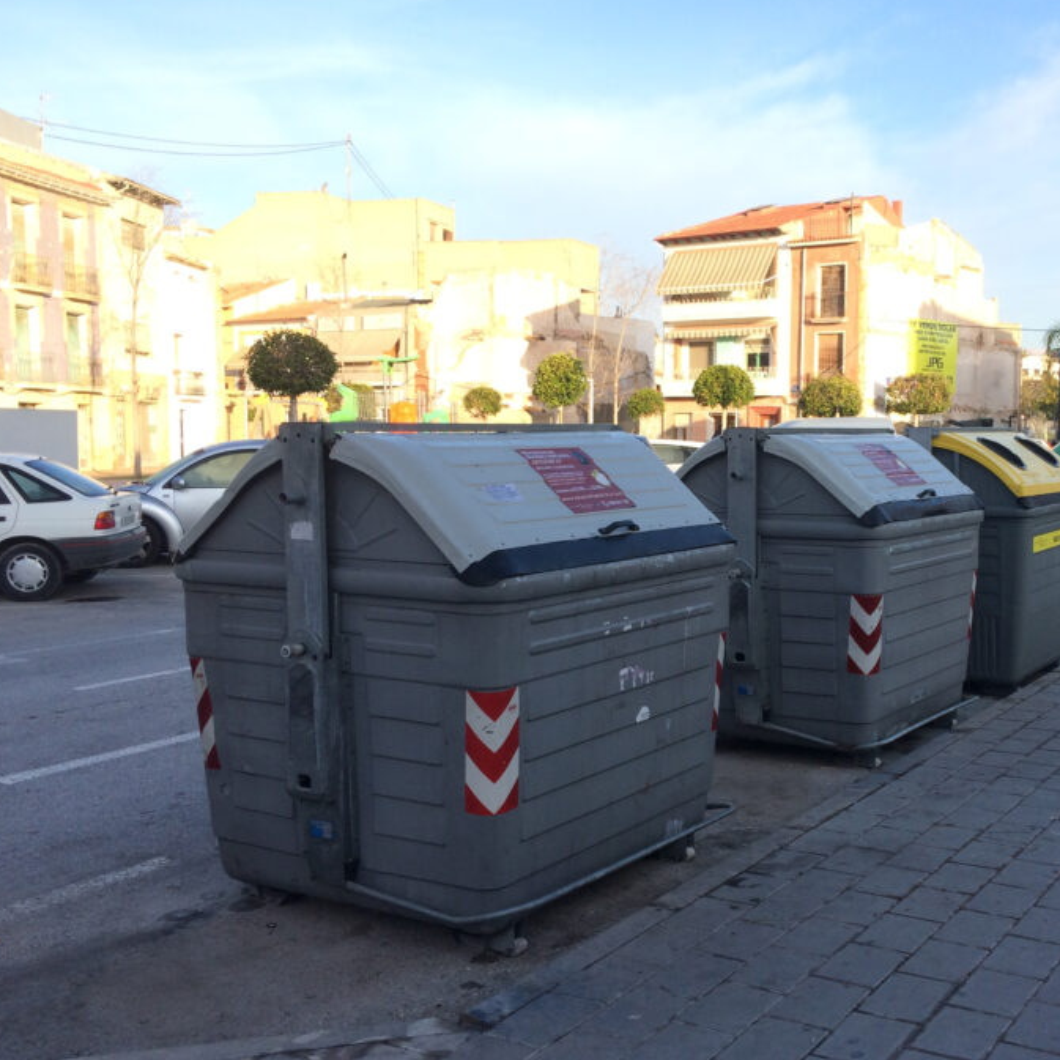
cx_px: 720
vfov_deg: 42.8
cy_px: 556
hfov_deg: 42.2
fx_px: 1351
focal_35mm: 39
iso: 32
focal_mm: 4.15
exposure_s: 1/519
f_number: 2.2
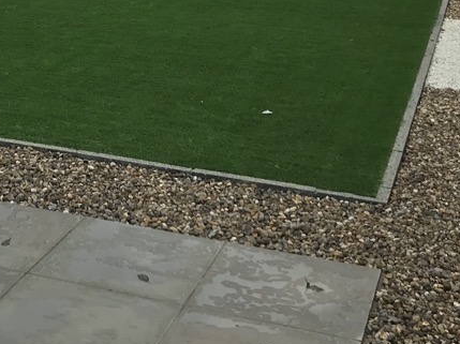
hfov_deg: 24.2
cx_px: 65
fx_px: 1049
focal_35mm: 79
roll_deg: -2.7
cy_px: -91
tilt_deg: -5.4
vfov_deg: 17.6
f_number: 1.8
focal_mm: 3.99
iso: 20
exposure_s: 1/791
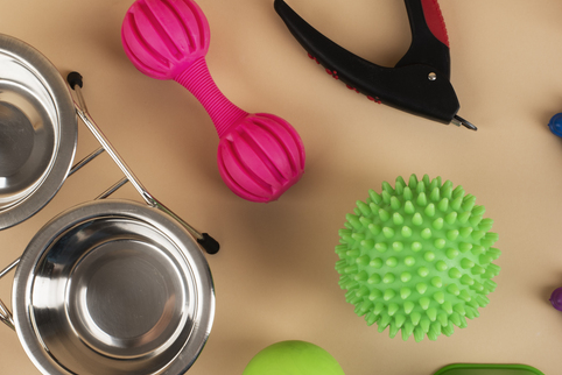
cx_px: 344
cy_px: 257
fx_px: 1296
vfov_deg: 16.4
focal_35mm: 83
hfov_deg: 24.4
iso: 160
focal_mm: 50
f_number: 10
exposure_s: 1/100
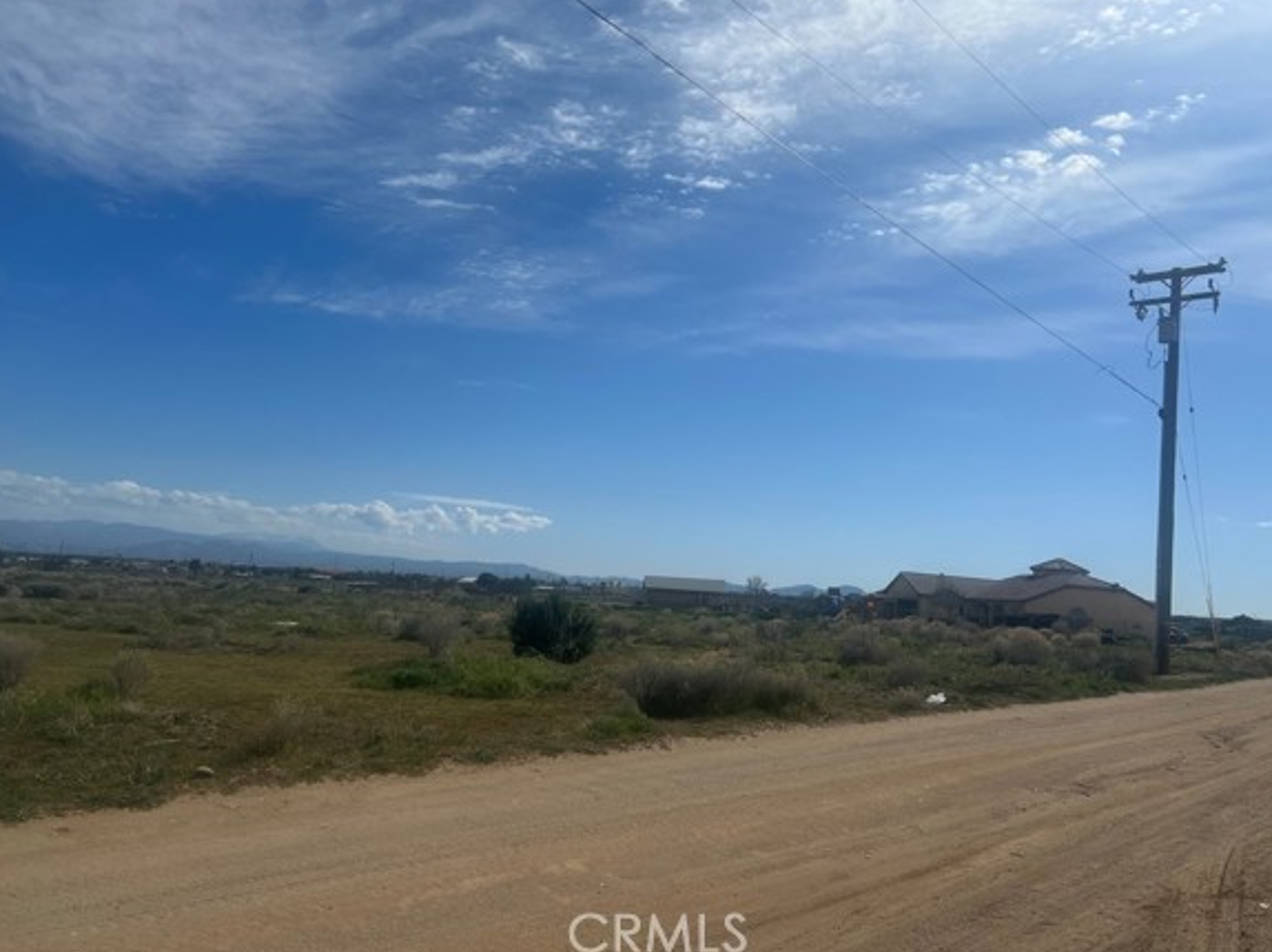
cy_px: 434
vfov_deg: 48.1
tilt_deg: +8.7
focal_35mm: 29
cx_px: 654
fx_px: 1065
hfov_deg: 61.7
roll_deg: -3.8
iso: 50
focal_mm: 5.7
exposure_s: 1/12658
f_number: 1.5
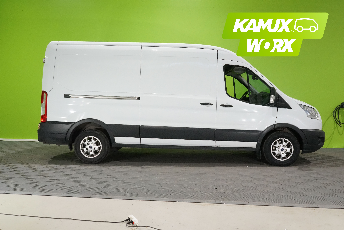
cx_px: 172
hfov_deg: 57.2
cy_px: 115
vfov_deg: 40.0
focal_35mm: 33
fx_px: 315
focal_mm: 33
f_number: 13
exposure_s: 1/80
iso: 6400
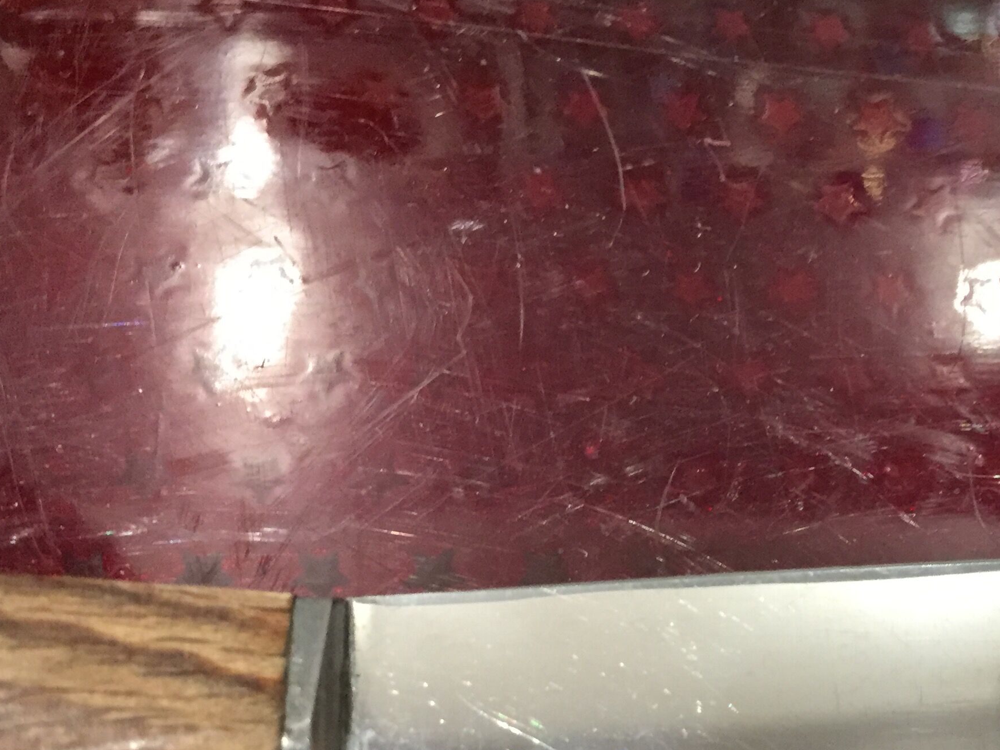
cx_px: 855
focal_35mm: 54
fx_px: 1560
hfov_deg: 34.0
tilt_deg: -72.2
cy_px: 668
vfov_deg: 26.2
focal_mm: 4.15
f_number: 2.2
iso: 250
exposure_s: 1/25
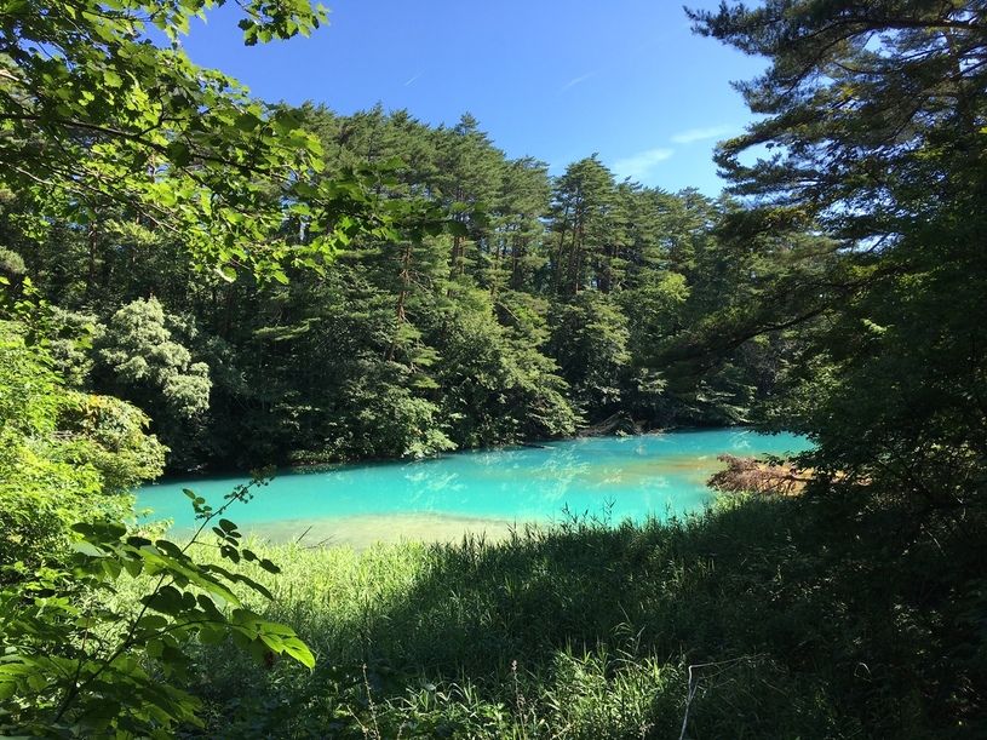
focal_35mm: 29
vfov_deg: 48.2
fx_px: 827
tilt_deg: +0.5
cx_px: 494
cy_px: 370
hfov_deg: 61.7
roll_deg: +1.3
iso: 25
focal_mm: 4.15
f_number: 2.2
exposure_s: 1/578
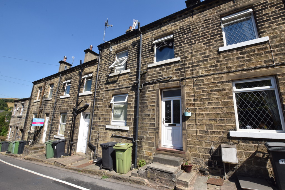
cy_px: 95
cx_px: 142
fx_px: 119
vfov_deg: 77.3
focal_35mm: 15
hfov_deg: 100.4
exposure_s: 1/200
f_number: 18
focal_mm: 10
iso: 500
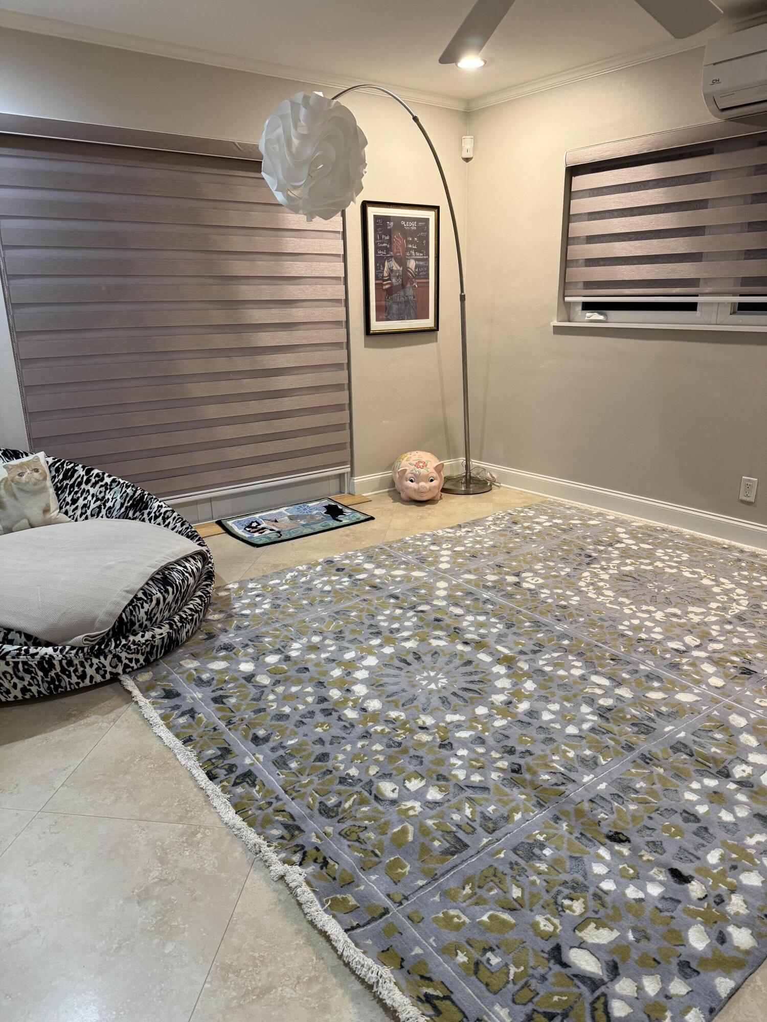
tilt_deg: -17.1
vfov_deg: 71.6
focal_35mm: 24
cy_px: 511
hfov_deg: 56.8
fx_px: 709
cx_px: 384
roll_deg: +0.7
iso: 200
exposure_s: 1/60
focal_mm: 6.76
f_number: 1.78
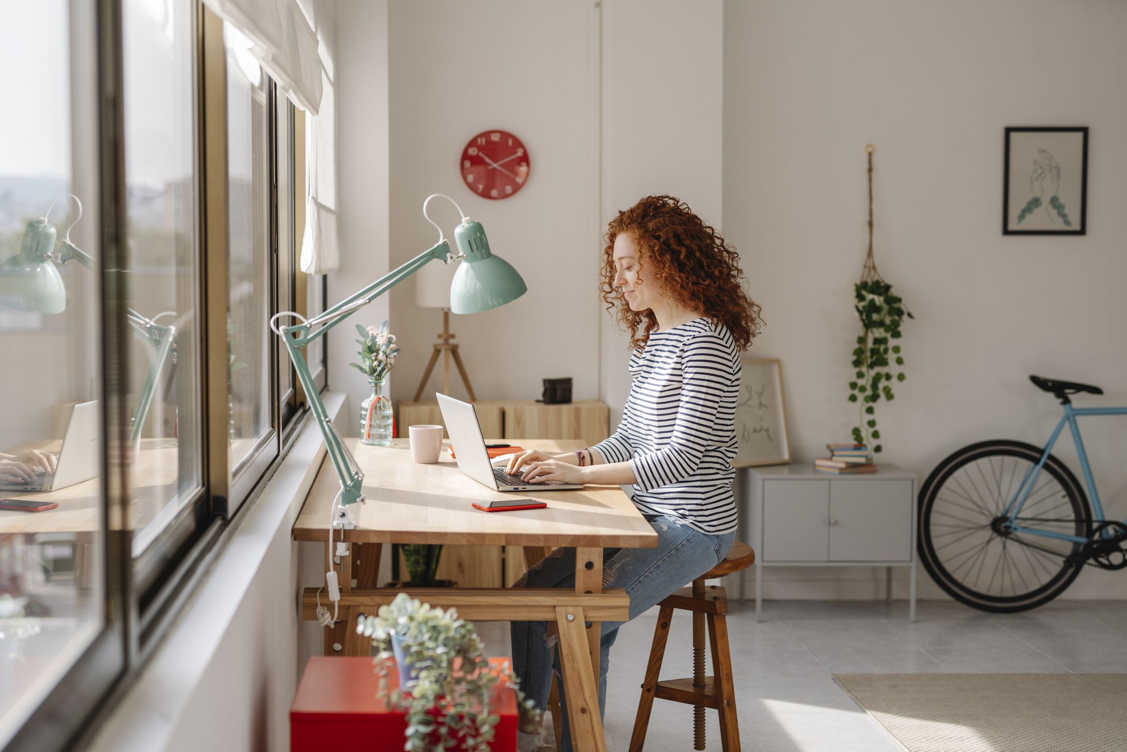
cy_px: 376
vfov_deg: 27.0
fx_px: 1565
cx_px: 564
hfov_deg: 39.6
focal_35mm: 50
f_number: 2
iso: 100
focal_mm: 50
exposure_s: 1/320
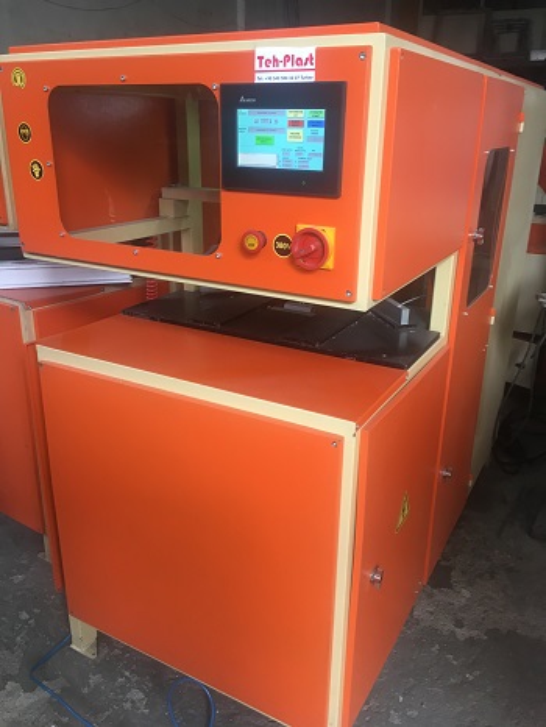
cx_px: 273
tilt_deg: -20.5
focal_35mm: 29
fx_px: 609
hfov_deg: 48.3
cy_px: 364
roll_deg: +1.0
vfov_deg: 61.6
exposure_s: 1/33
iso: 64
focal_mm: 4.15
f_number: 2.2
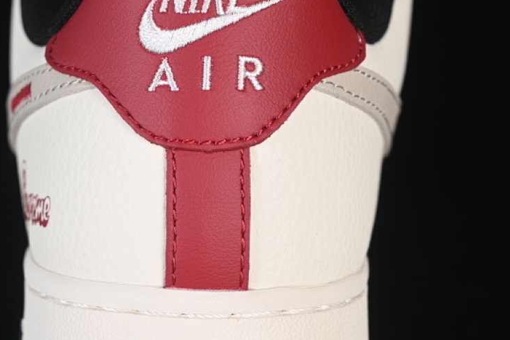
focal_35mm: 110
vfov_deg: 12.5
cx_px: 193
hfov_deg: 18.6
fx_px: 1559
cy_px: 187
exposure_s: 1/60
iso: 160
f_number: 7.1
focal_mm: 50
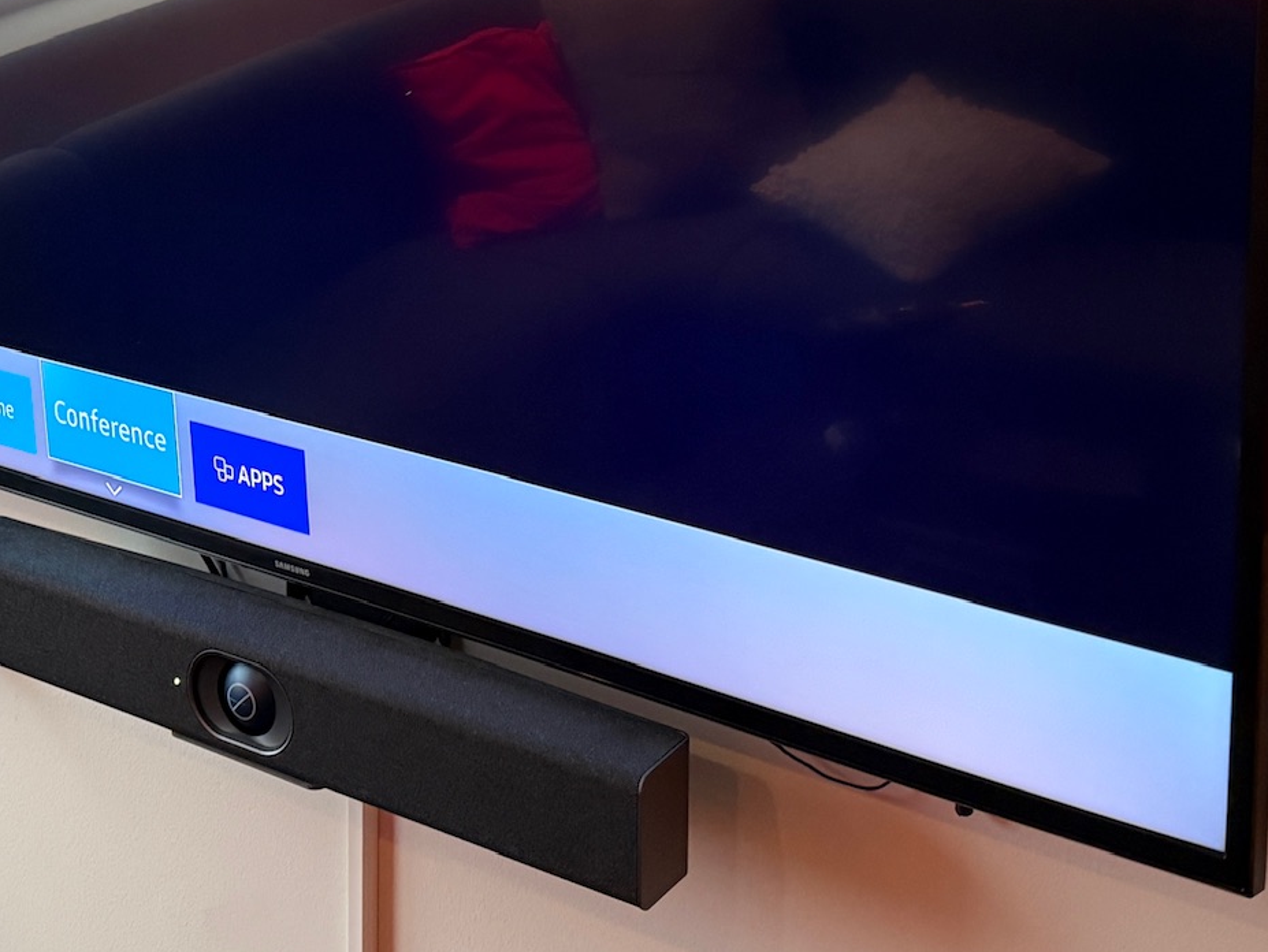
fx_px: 1942
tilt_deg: -5.8
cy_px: 89
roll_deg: -0.8
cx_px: 524
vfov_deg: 26.6
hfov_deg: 36.1
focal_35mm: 53
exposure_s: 1/50
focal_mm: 6.76
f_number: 1.78
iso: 400
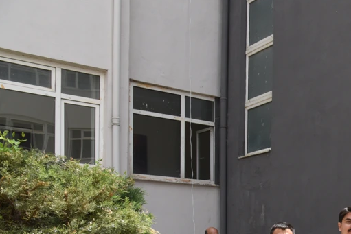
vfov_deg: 20.3
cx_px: 434
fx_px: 605
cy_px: 295
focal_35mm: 62
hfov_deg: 27.9
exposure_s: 1/200
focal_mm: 24
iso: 200
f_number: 8
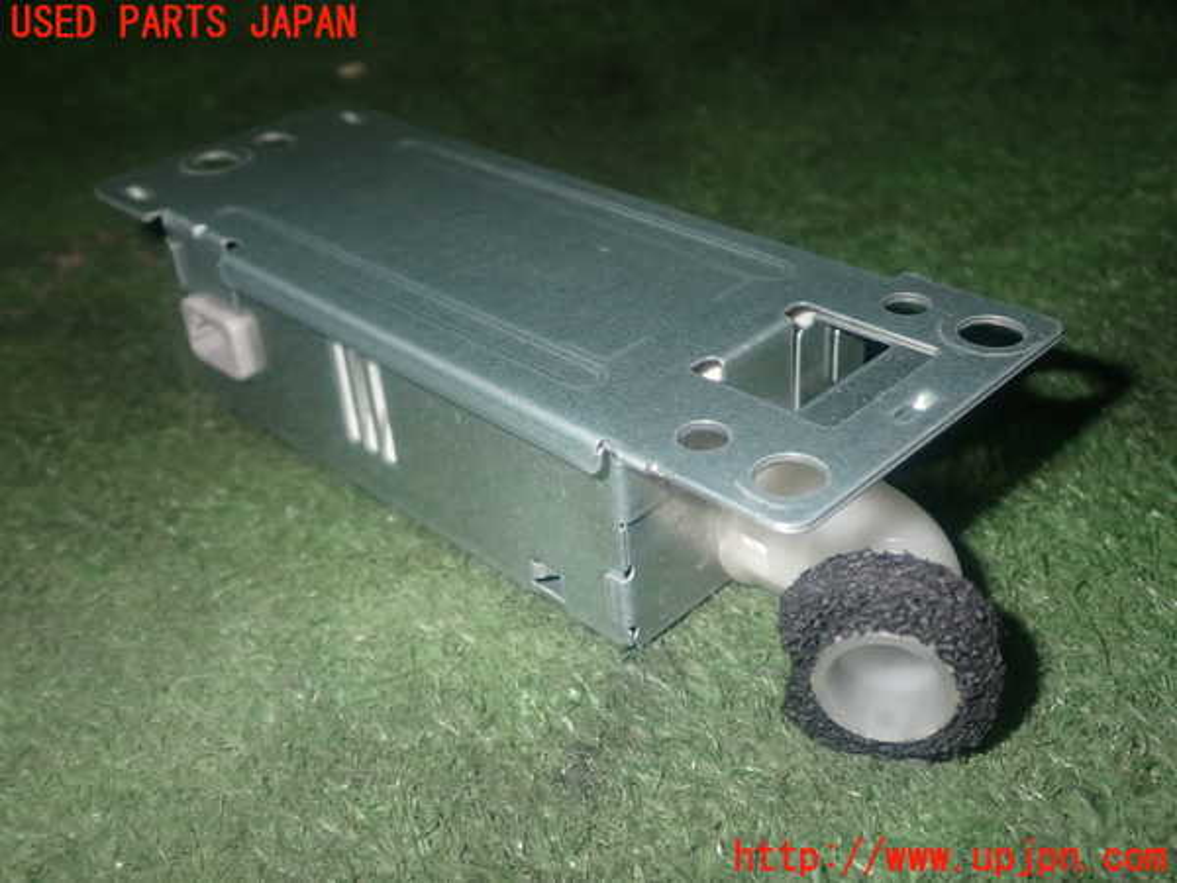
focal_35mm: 38
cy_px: 442
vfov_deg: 37.7
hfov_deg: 49.0
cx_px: 588
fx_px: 1292
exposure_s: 1/40
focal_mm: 6.83
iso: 320
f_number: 8
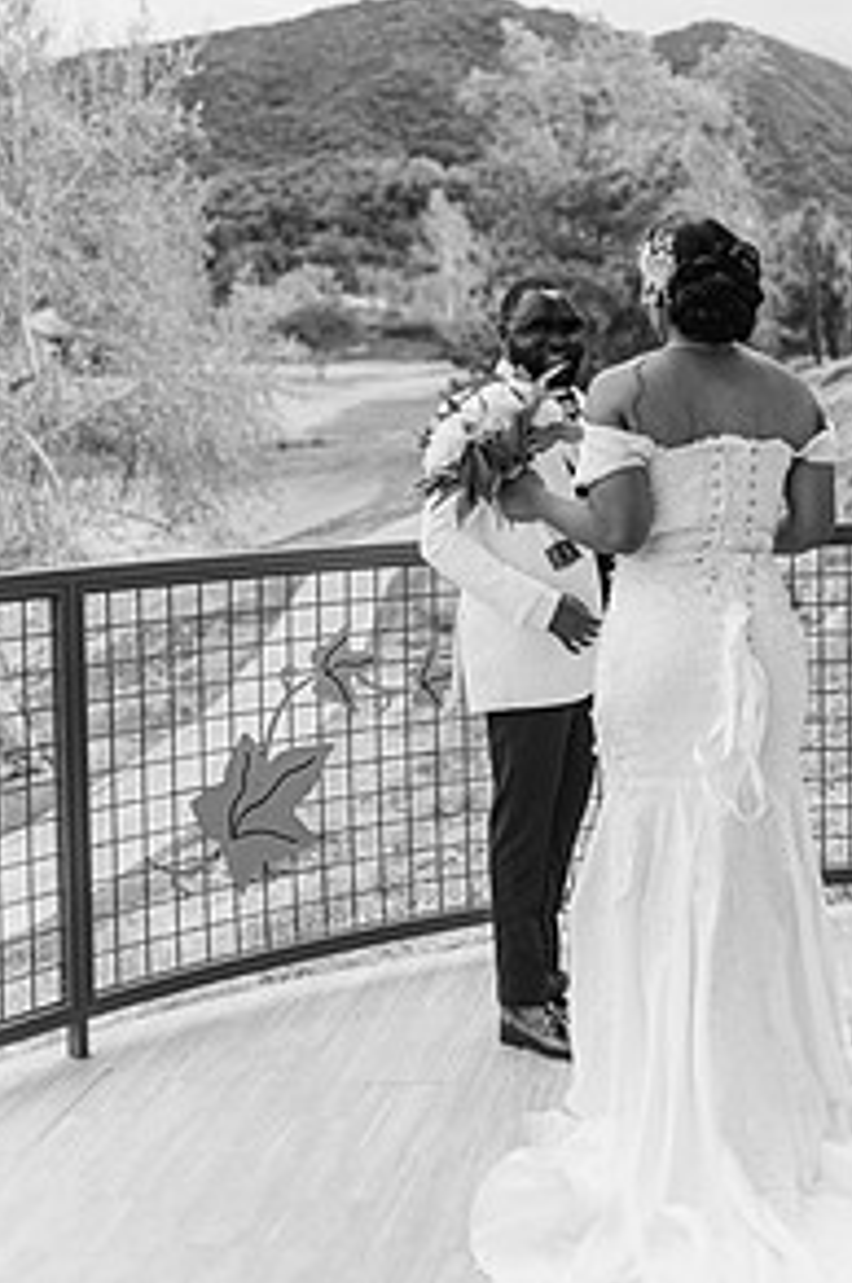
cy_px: 413
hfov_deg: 24.8
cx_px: 597
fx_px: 1921
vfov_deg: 36.5
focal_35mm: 54
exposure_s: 1/4000
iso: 100
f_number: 1.4
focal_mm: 35
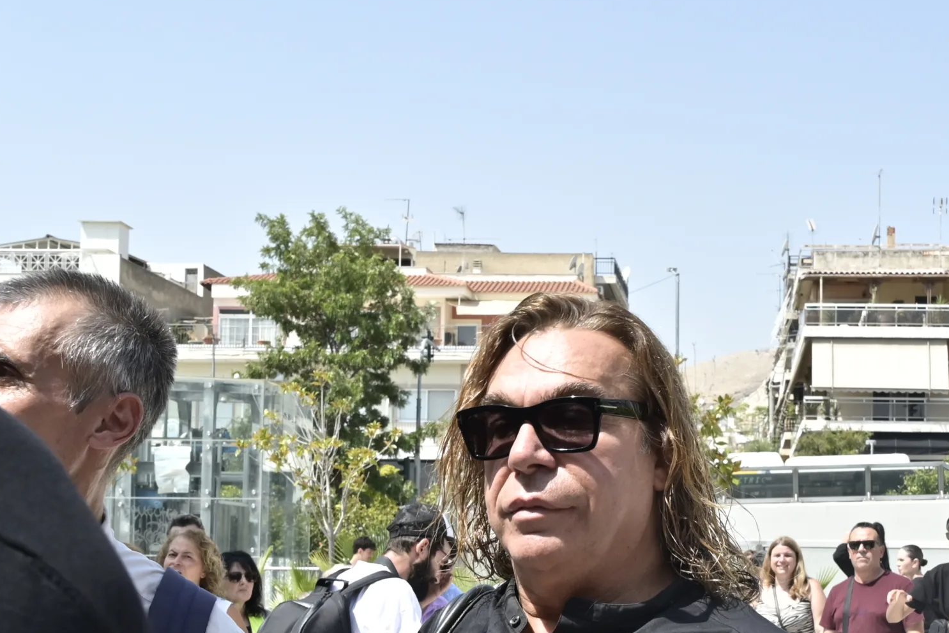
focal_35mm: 62
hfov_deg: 32.0
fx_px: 1634
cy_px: 506
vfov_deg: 21.6
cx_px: 655
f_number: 8
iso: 250
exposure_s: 1/400
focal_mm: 24
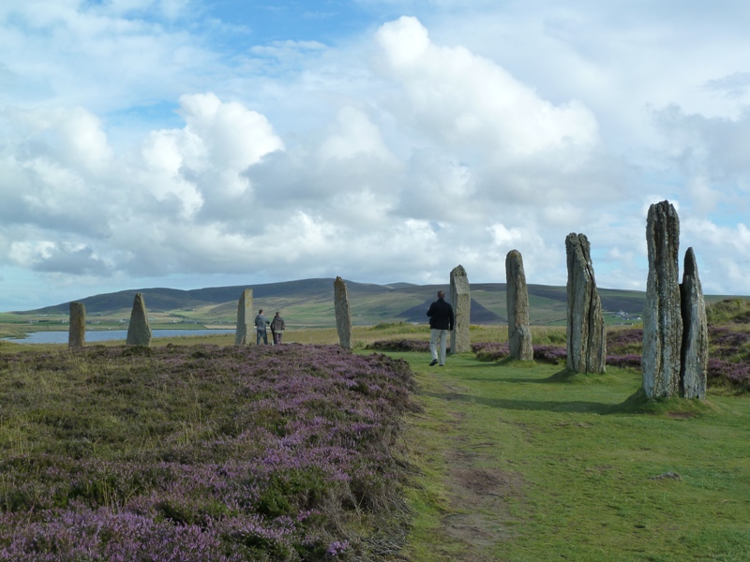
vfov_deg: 30.3
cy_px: 281
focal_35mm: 48
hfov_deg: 39.7
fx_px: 1040
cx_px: 375
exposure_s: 1/400
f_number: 5
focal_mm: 7.9
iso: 125
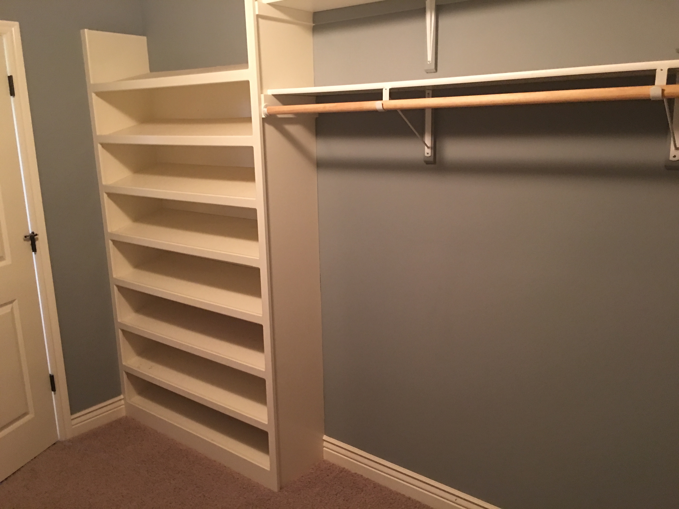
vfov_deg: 48.2
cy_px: 254
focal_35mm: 29
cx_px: 340
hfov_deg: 61.7
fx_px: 569
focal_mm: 4.15
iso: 64
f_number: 2.2
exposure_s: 1/4
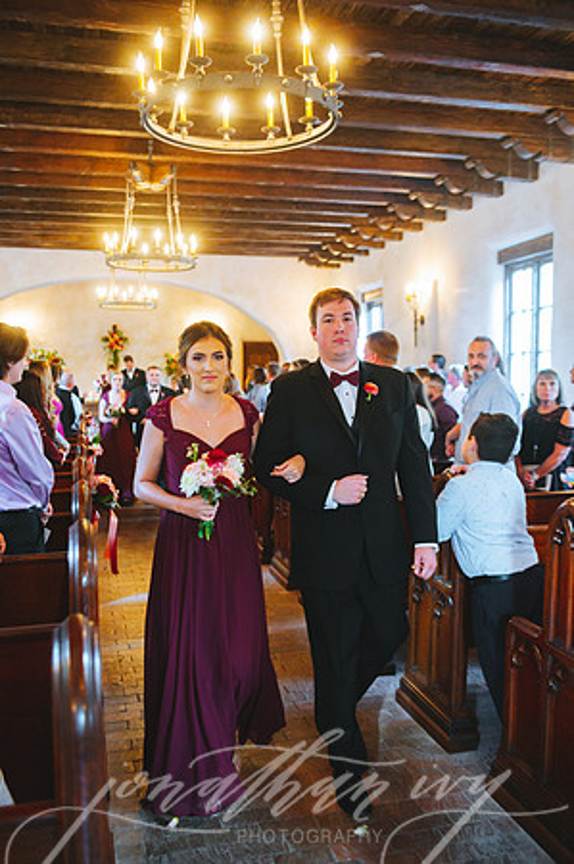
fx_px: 767
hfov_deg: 41.0
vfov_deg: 58.8
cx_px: 287
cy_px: 432
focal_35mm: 32
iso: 4000
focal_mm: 32
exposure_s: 1/100
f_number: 2.8
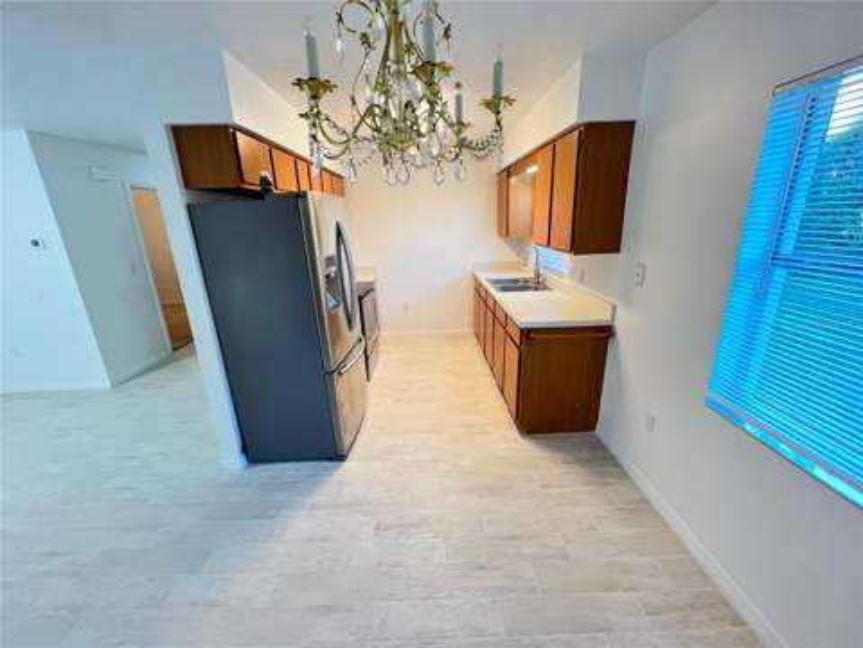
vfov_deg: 89.9
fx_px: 324
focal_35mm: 13
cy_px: 324
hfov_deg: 106.2
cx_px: 432
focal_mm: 1.57
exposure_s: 1/60
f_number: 1.8
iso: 320
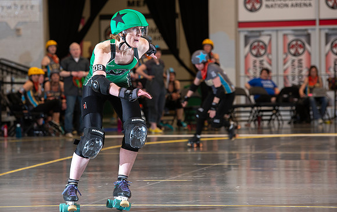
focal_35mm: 195
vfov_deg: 6.8
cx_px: 153
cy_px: 89
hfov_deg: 10.8
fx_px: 1790
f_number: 5.6
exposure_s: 1/160
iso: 640
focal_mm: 175
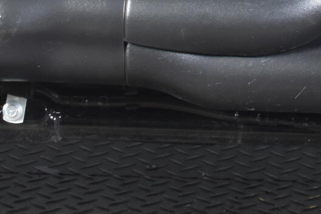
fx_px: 1773
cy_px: -178
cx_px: 516
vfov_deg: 6.7
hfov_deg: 9.9
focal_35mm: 199
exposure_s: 1/60
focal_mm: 35
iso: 400
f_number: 6.3
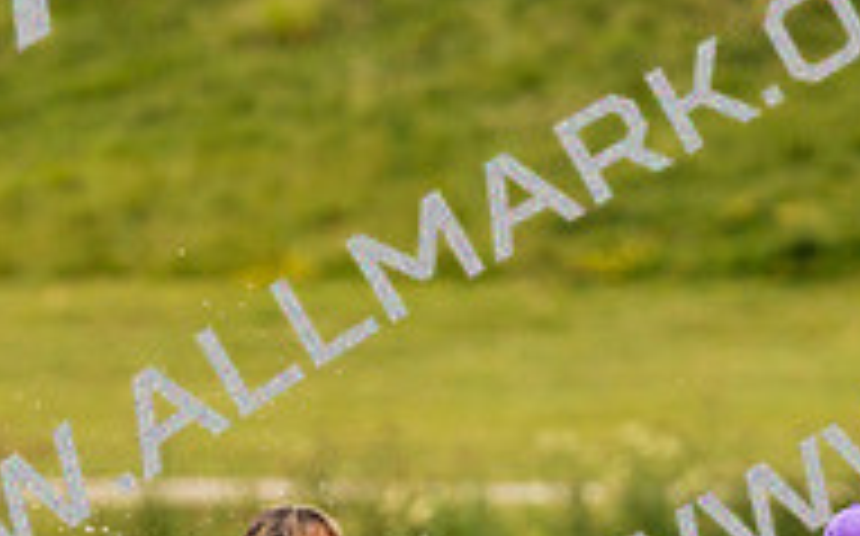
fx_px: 43486
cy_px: 709
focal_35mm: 1857
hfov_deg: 1.1
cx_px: 248
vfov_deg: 0.7
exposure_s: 1/2000
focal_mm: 600
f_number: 6.3
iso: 320
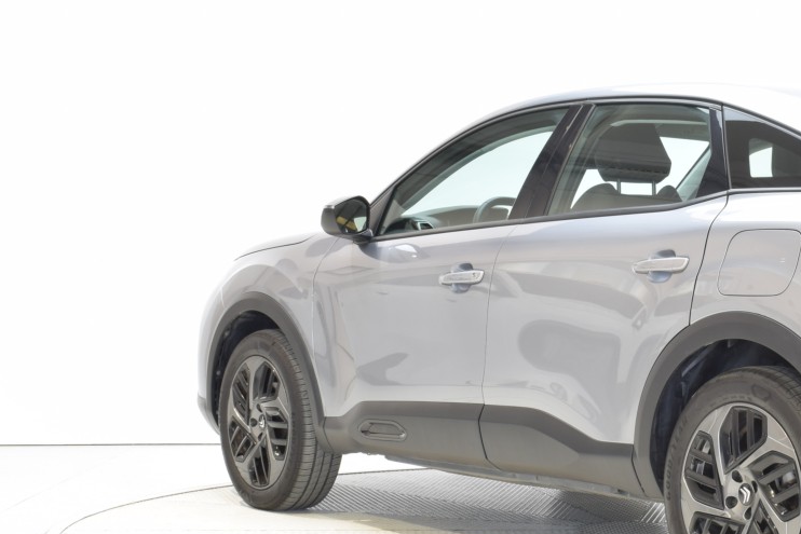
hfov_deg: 22.1
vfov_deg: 15.0
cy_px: 289
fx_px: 2025
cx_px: 636
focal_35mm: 91
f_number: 16
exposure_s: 1
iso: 100
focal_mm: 30
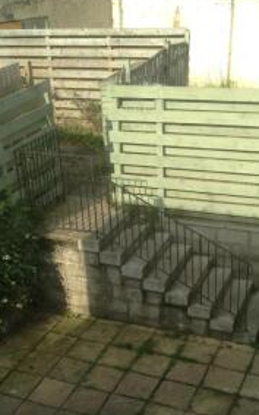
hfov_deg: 24.0
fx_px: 610
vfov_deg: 36.8
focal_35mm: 54
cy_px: 303
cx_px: 120
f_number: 2.4
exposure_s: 1/695
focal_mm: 4.13
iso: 50
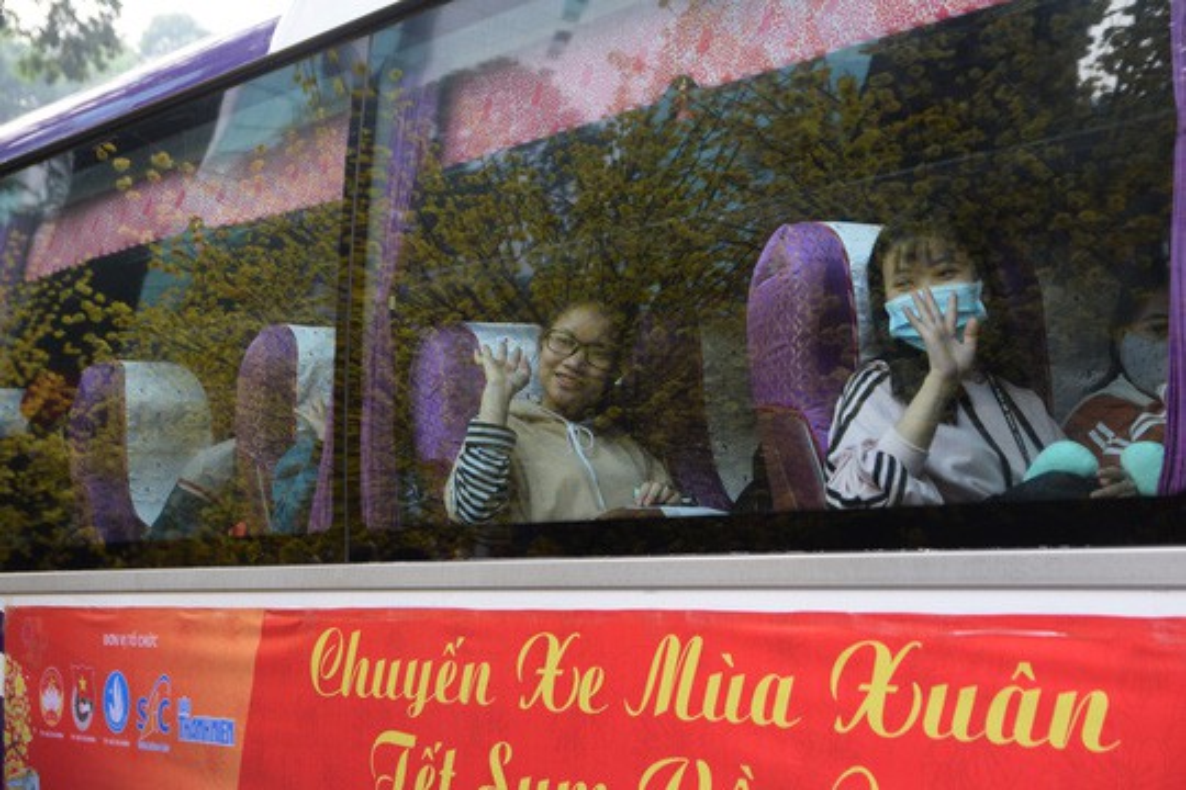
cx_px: 593
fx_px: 2174
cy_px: 395
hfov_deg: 30.5
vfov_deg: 20.6
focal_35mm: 66
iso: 1250
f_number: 4
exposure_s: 1/1250
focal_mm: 44
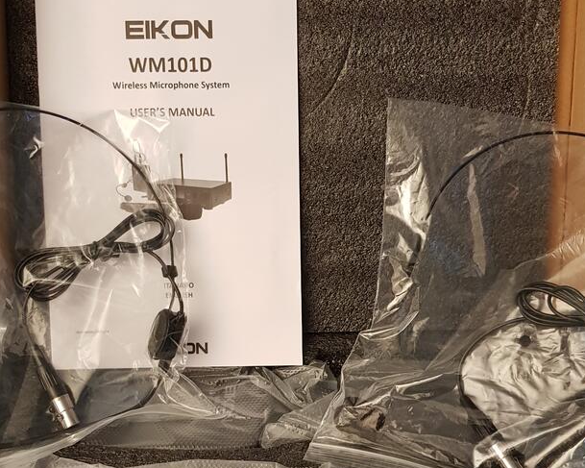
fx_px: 866
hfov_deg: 37.3
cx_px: 293
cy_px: 297
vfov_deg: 30.1
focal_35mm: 50
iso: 200
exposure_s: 1/11
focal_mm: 4.3
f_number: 1.7
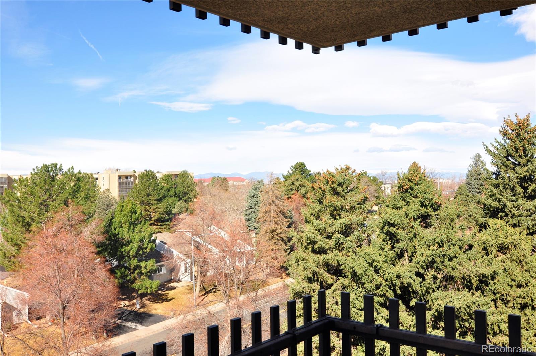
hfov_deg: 53.2
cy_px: 178
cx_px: 268
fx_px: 535
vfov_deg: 36.8
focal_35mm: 36
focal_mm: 24
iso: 200
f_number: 10
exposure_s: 1/400
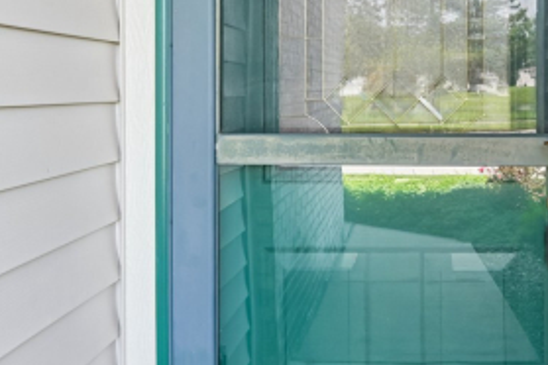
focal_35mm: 43
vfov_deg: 30.4
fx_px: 655
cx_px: 409
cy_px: 73
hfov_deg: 44.0
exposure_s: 1/15
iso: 110
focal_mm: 16
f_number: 8
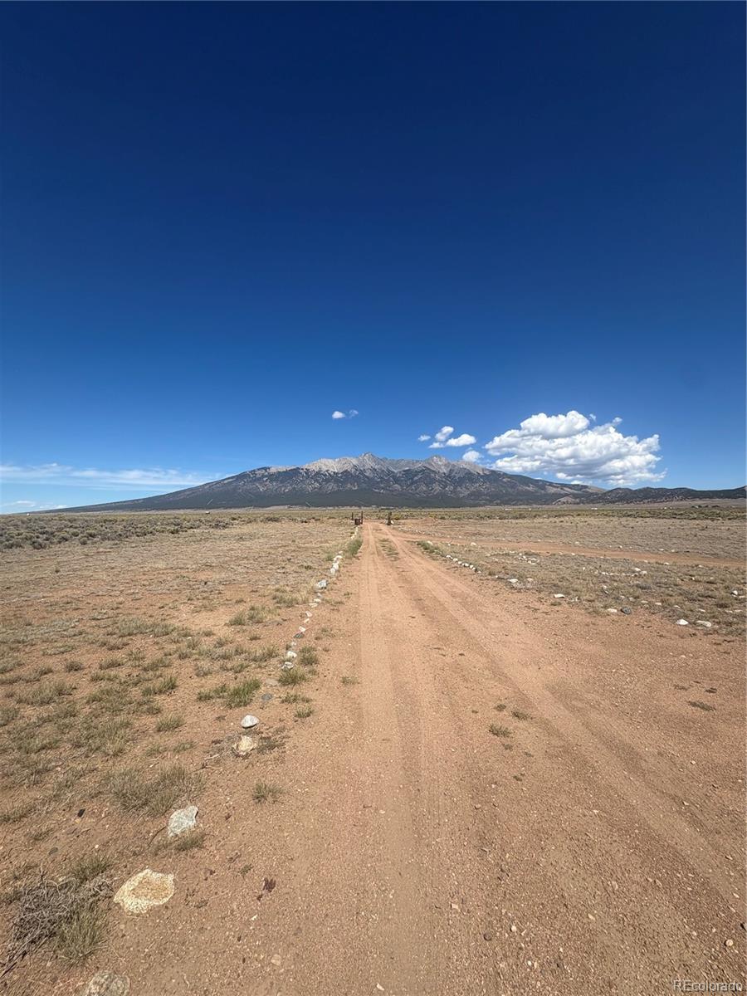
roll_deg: +1.0
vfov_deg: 102.1
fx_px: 403
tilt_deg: +2.4
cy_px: 498
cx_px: 374
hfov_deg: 85.7
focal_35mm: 14
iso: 40
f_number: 2.2
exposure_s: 1/2674
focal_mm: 2.22
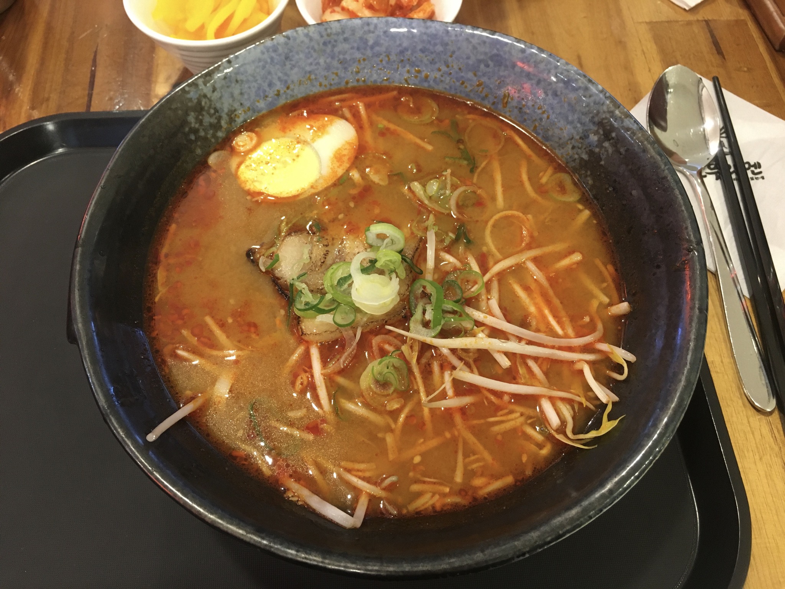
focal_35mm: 29
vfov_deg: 48.2
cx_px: 392
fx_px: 658
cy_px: 294
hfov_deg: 61.7
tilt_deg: -62.9
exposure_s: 1/24
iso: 200
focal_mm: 4.15
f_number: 2.2
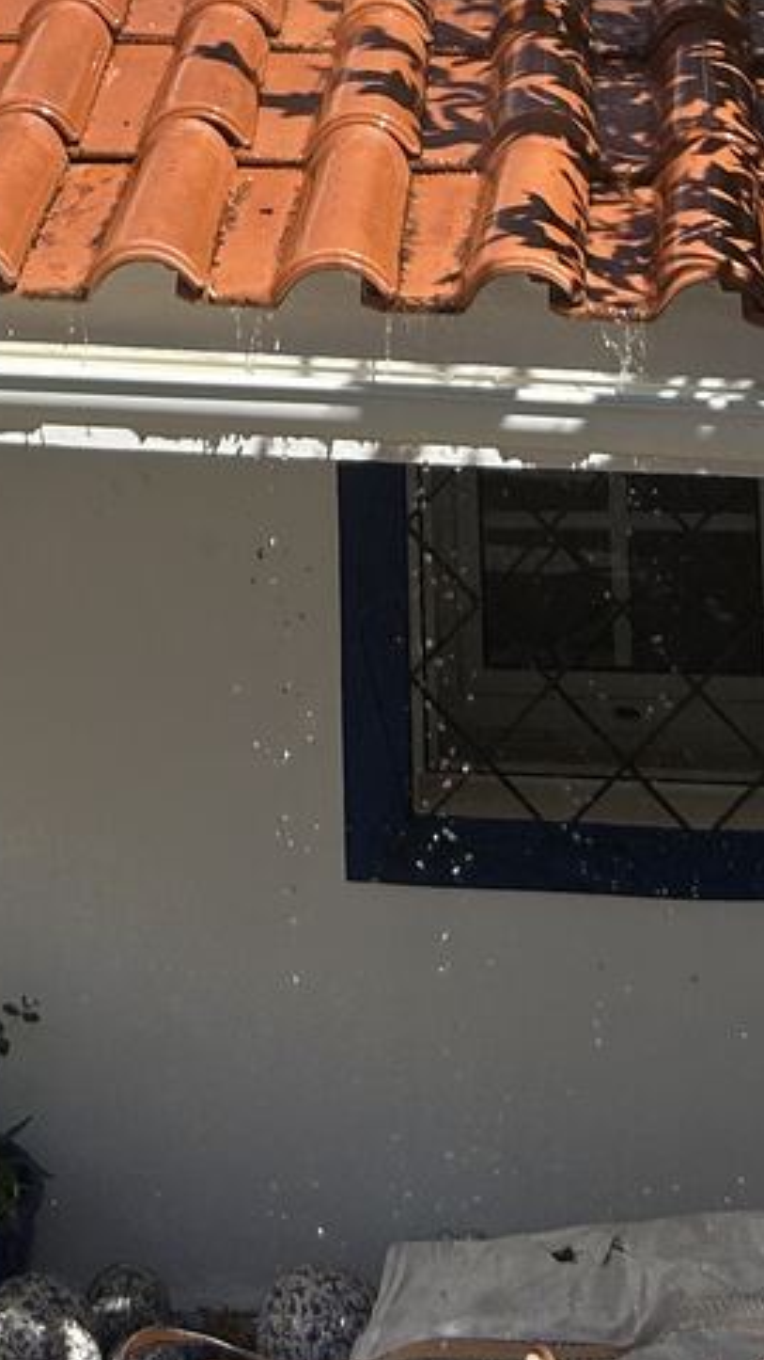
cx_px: 116
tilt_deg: +3.9
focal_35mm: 94
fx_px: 3387
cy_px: -564
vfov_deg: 20.1
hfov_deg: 12.8
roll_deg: +0.5
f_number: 1.5
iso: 50
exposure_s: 1/5076
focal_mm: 5.7
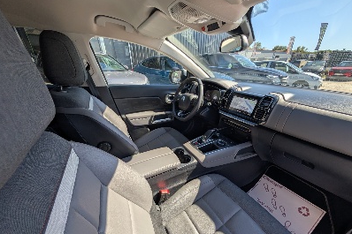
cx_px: 180
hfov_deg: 108.3
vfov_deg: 85.0
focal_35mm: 13
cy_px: 132
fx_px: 127
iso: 52
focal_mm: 2.02
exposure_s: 1/1427
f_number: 1.7
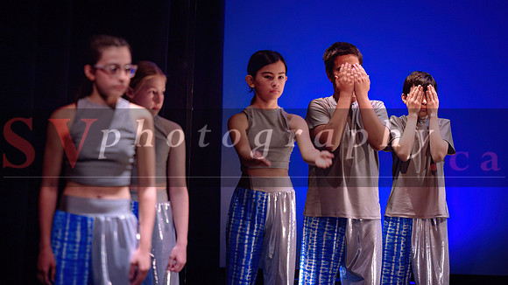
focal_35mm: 245
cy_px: 87
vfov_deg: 4.9
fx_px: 3303
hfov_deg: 8.8
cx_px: 211
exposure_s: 1/320
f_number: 2.8
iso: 1600
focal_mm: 200
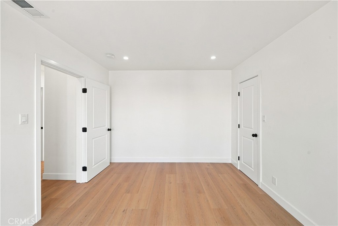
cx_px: 169
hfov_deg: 112.6
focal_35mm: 12
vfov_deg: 90.0
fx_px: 113
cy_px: 113
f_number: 8
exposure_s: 1/60
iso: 250
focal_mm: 12
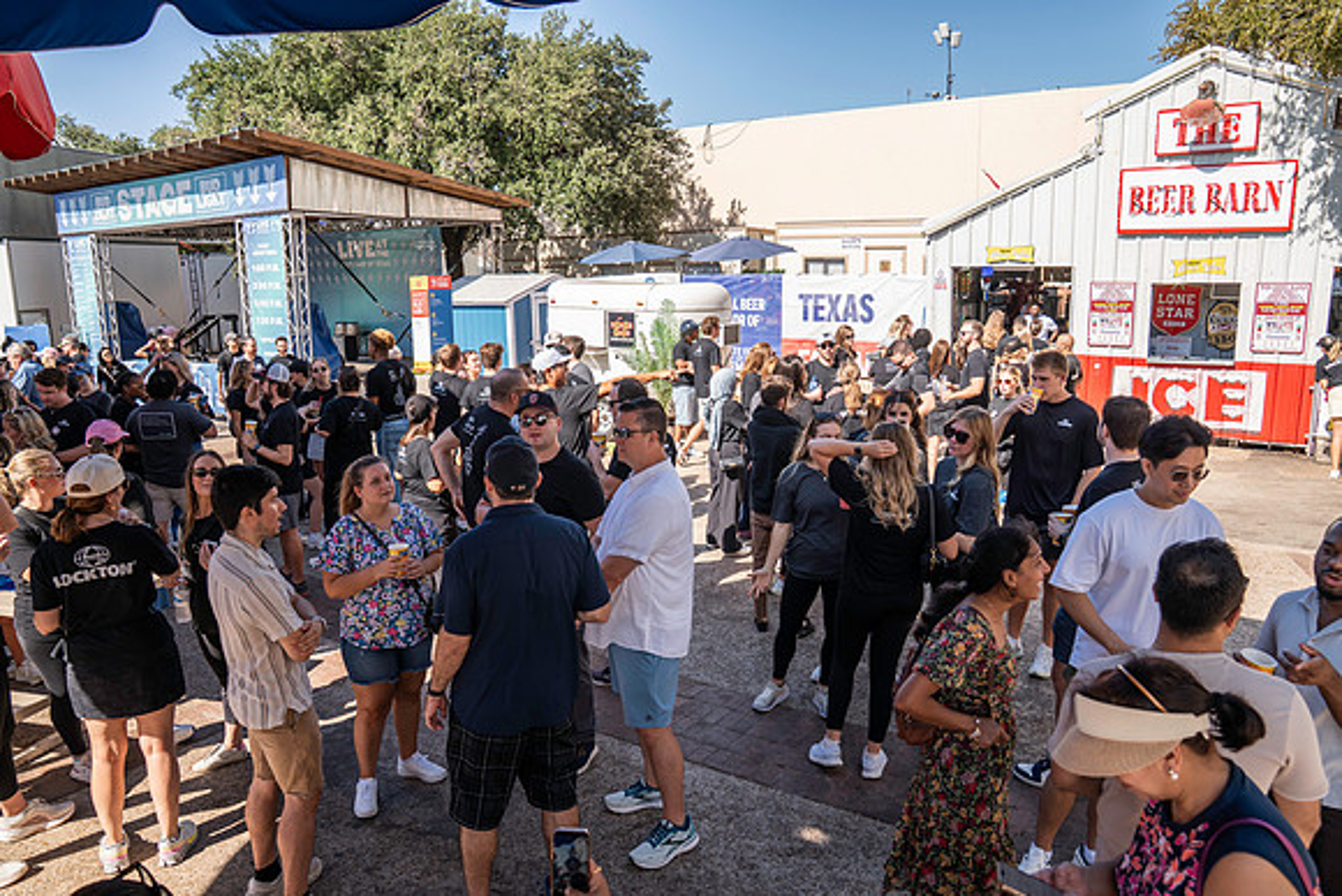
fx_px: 895
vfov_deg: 53.2
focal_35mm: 24
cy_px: 448
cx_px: 671
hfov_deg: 73.7
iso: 100
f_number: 4.5
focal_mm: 24
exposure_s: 1/400
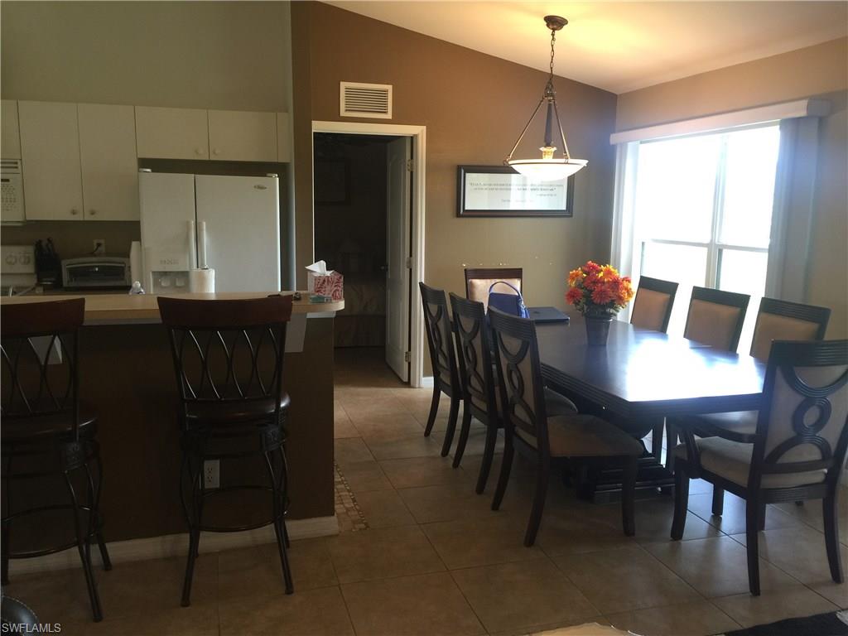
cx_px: 424
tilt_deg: -8.4
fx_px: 710
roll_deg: -1.8
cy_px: 318
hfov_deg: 61.7
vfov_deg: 48.2
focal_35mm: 29
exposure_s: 1/15
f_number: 2.2
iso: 40
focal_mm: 4.15
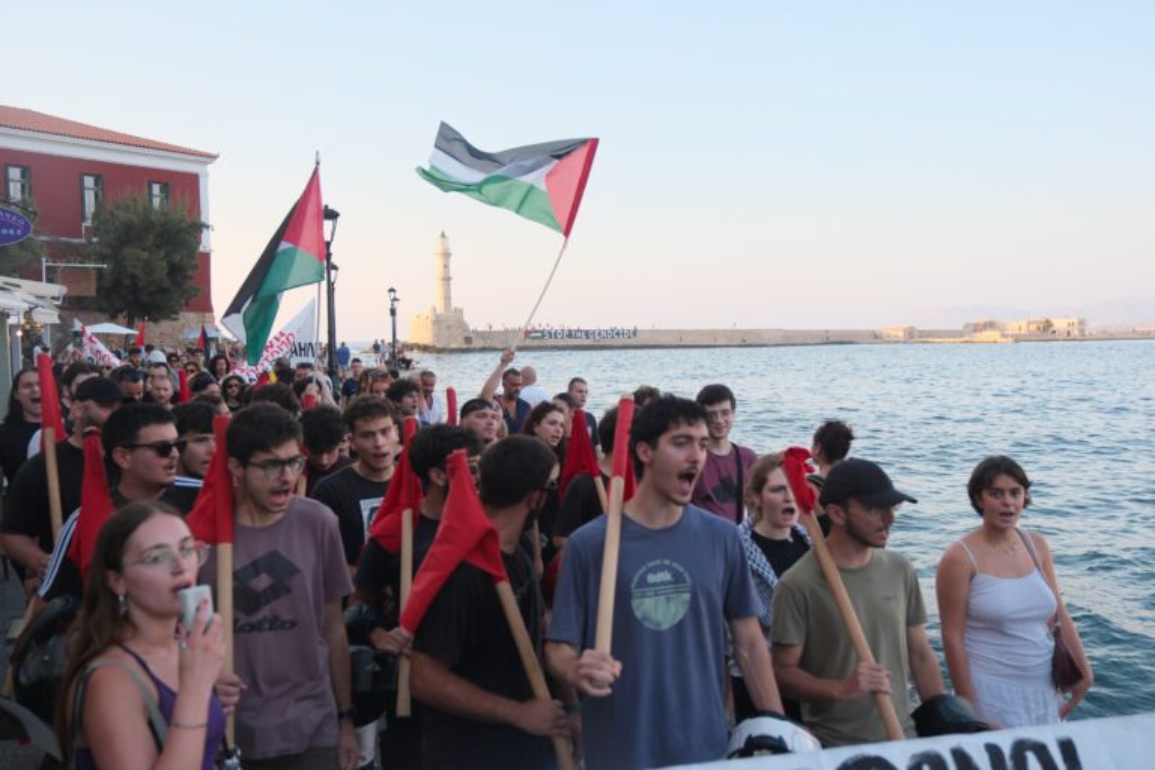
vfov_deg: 42.3
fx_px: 995
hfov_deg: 60.3
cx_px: 578
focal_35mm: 31
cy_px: 385
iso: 1000
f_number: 3.2
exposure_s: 1/1000
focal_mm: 20.6
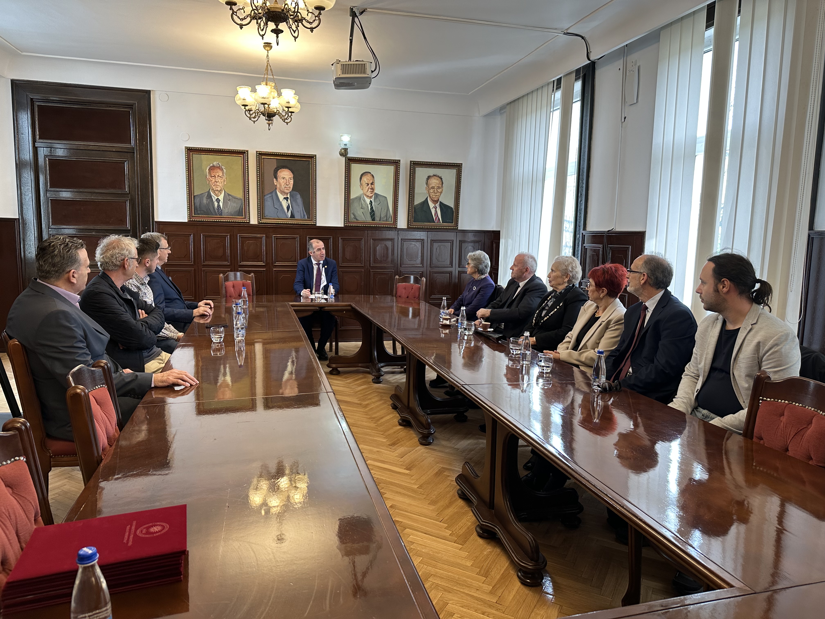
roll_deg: -1.2
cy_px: 310
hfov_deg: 71.6
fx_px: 572
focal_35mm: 24
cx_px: 412
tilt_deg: -7.8
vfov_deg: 56.8
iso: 125
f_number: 1.78
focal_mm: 6.86
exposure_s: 1/100
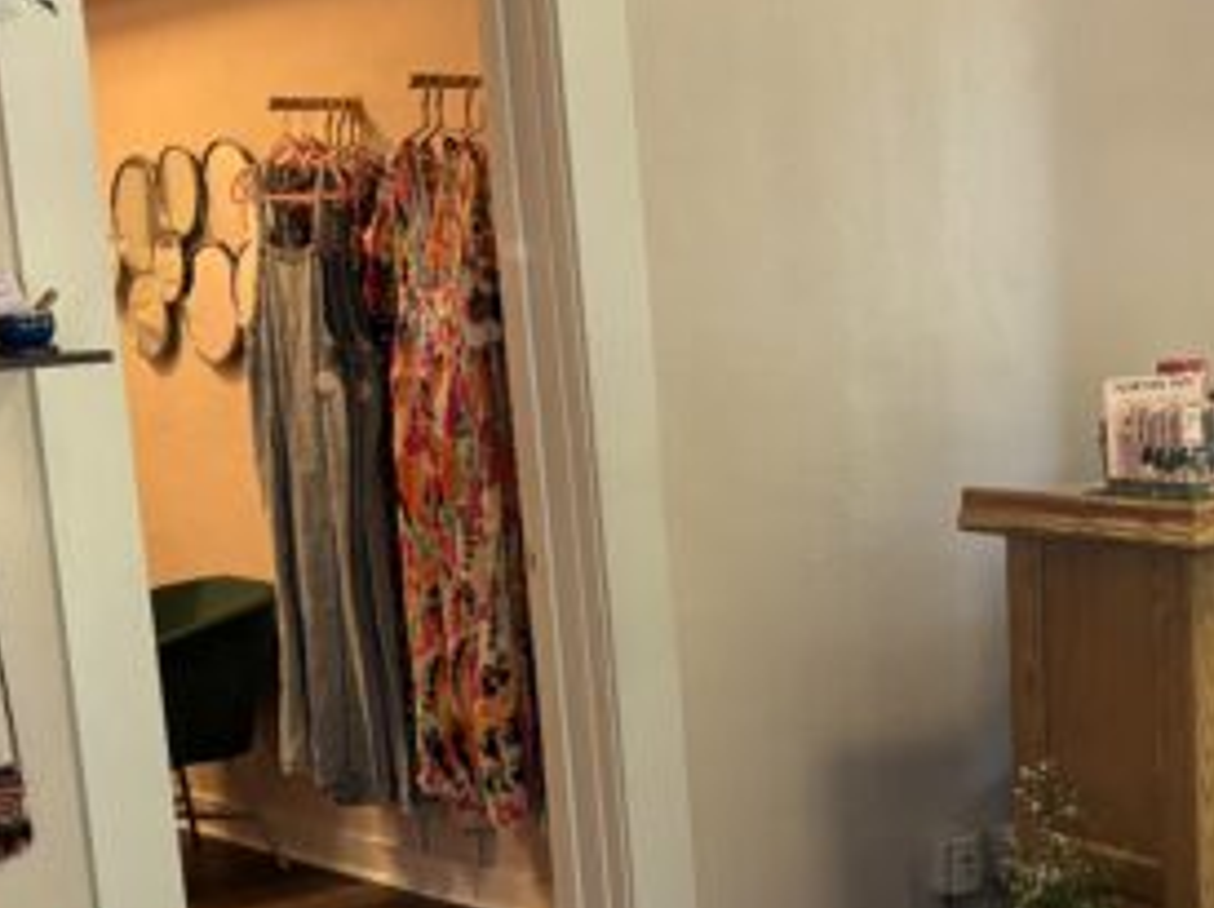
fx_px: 2558
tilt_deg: -11.5
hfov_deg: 26.4
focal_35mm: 73
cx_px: 904
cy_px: 766
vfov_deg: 19.9
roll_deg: +2.9
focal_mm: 5.96
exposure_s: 1/60
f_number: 1.6
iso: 250
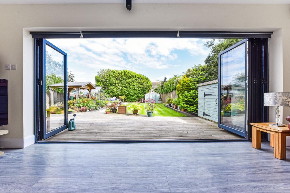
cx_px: 145
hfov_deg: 104.2
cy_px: 96
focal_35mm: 14
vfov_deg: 81.3
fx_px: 113
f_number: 14
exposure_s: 1/200
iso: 400
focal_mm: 14
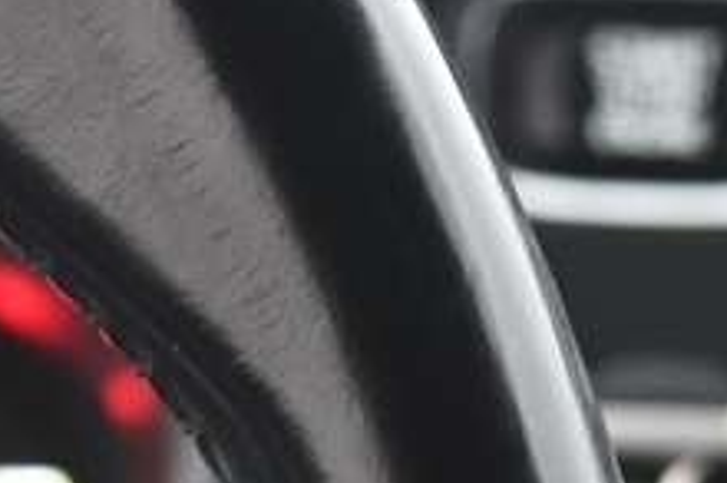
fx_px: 7138
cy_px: 1290
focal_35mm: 354
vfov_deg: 3.8
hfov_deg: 5.8
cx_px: 747
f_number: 4
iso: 2000
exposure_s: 1/13
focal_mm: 48
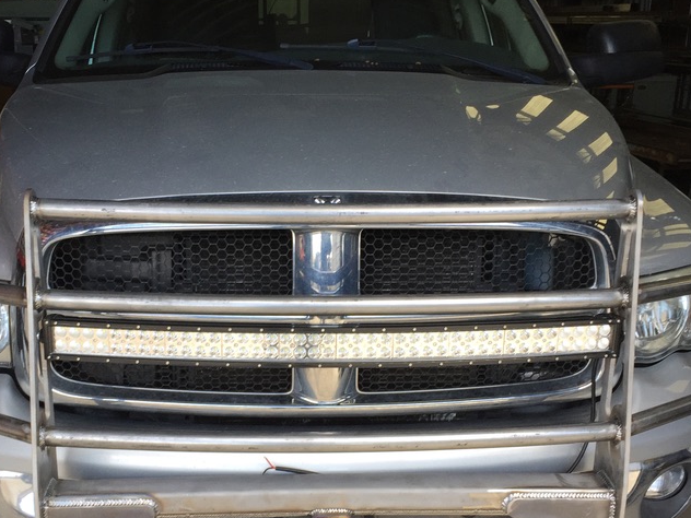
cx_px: 302
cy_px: 335
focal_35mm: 47
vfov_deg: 30.7
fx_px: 938
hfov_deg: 40.4
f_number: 2.2
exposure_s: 1/120
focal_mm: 4.15
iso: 32
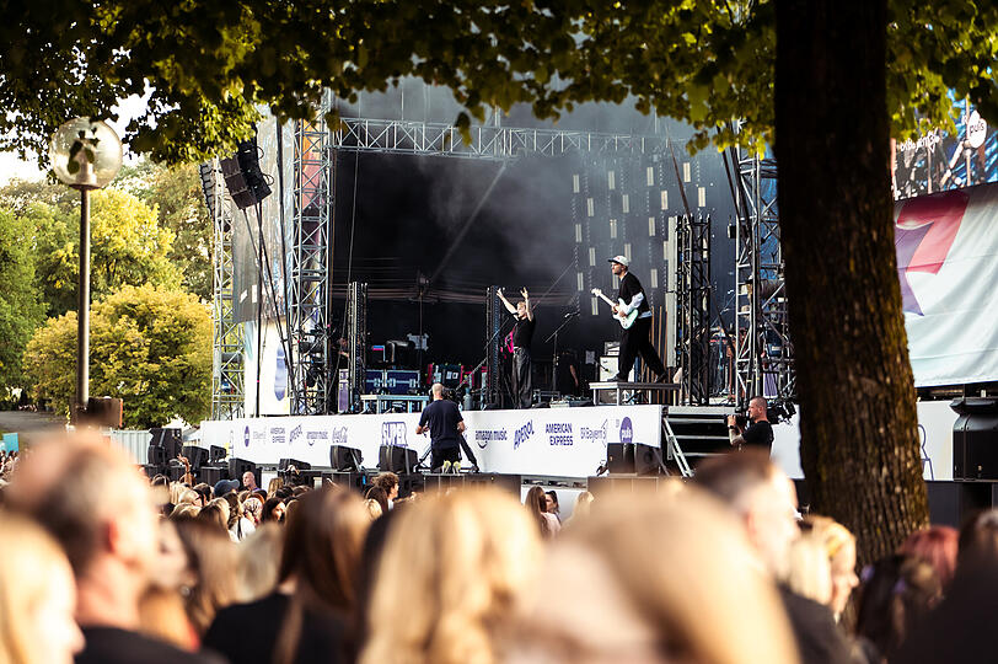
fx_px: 2410
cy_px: 332
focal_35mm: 87
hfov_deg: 23.4
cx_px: 499
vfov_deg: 15.7
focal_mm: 87
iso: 1100
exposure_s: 1/750
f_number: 2.8
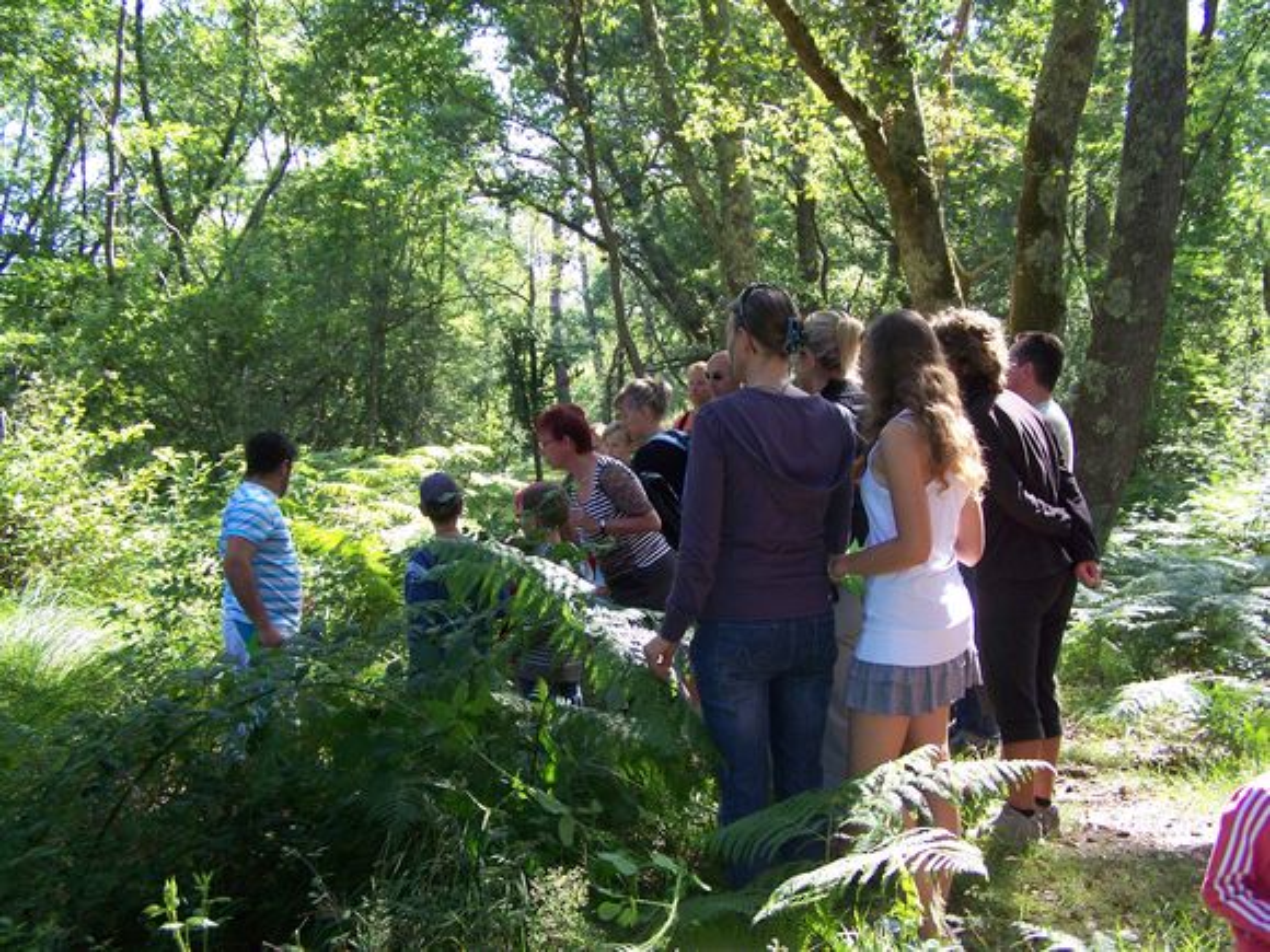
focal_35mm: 38
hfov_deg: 49.0
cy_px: 476
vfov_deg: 37.7
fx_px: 1394
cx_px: 635
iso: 80
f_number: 2.8
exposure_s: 1/60
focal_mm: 6.3
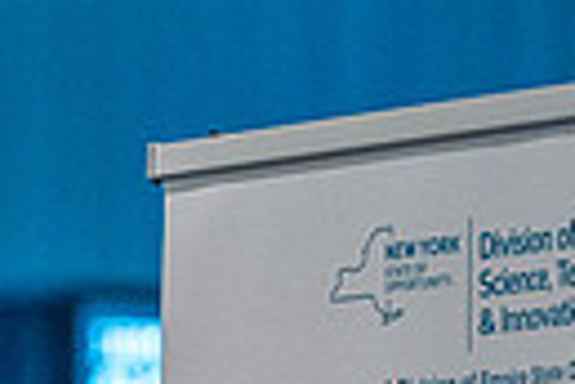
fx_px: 8784
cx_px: -245
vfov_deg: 2.5
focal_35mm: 550
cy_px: 801
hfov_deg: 3.7
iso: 6400
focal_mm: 122
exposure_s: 1/60
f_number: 3.5
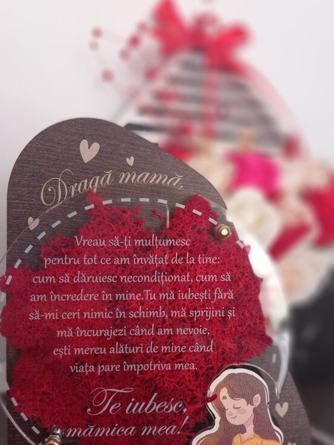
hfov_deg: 40.7
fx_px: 450
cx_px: 184
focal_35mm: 35
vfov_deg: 52.1
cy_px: 277
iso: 200
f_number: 2
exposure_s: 1/50
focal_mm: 4
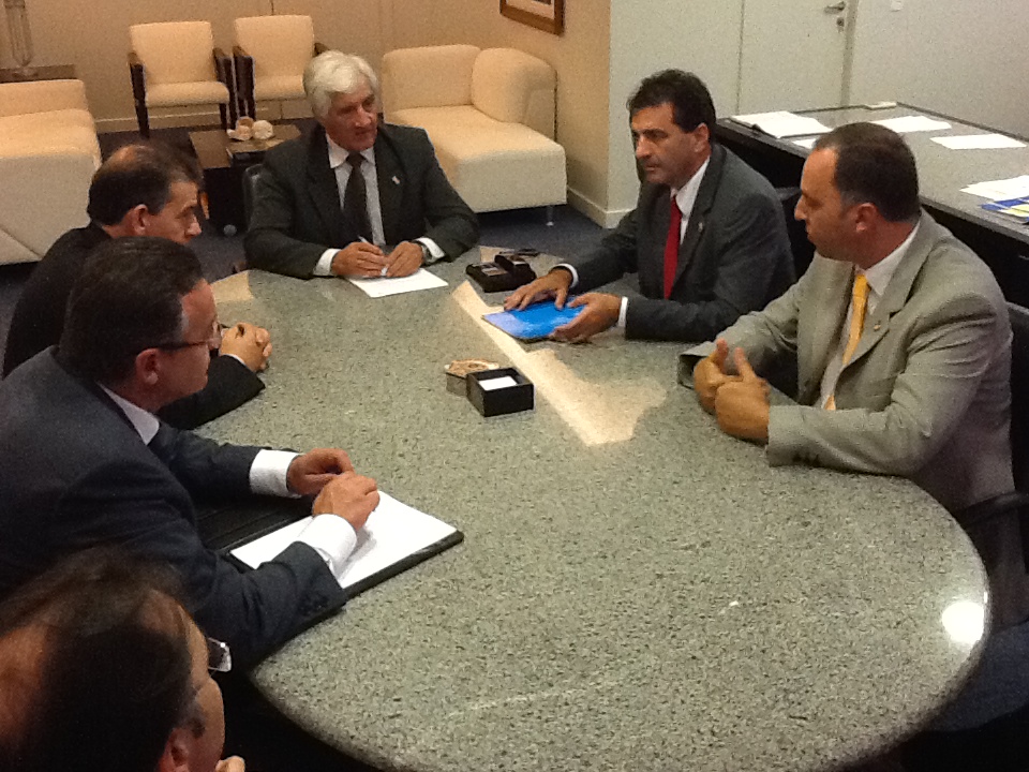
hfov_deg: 56.8
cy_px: 386
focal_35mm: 32
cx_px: 514
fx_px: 951
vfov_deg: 44.2
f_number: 2.4
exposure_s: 1/30
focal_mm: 2.03
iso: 320
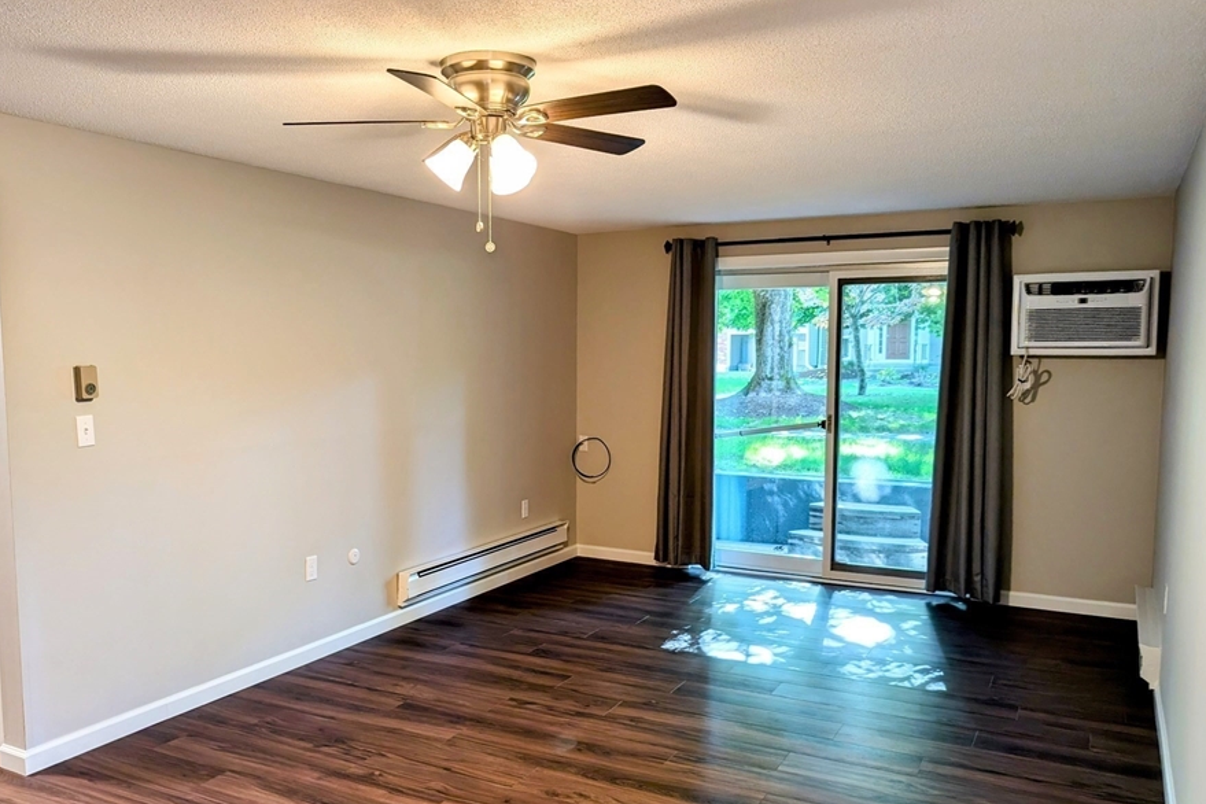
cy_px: 453
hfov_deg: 63.5
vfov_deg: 44.9
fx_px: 971
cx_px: 541
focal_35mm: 29
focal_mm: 6.9
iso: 40
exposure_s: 1/24
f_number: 1.68
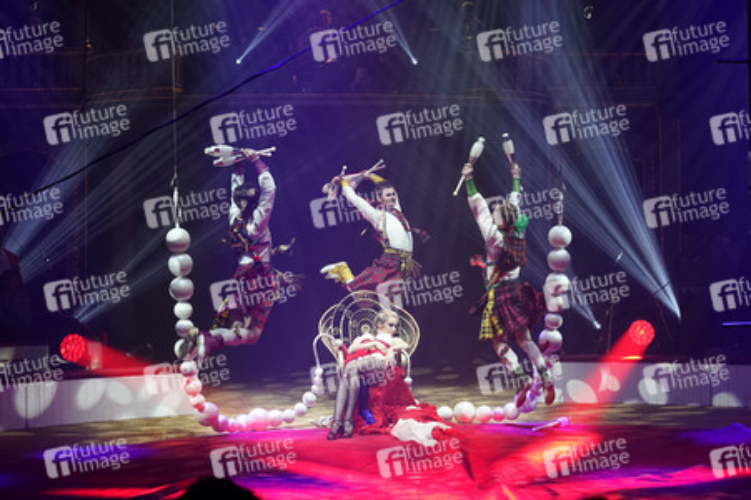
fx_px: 1042
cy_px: 250
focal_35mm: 50
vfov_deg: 27.0
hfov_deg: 39.6
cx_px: 376
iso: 1600
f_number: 5.6
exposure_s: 1/320
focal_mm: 50
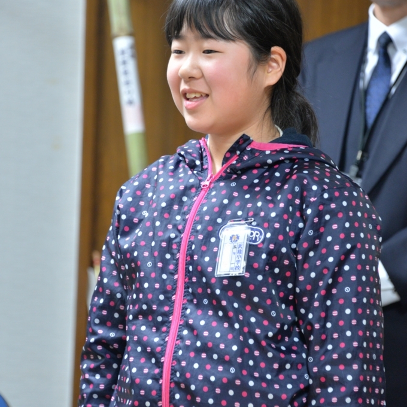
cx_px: 203
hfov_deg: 8.5
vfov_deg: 8.5
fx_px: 2727
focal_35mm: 205
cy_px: 196
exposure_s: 1/80
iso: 1600
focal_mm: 160
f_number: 5.6
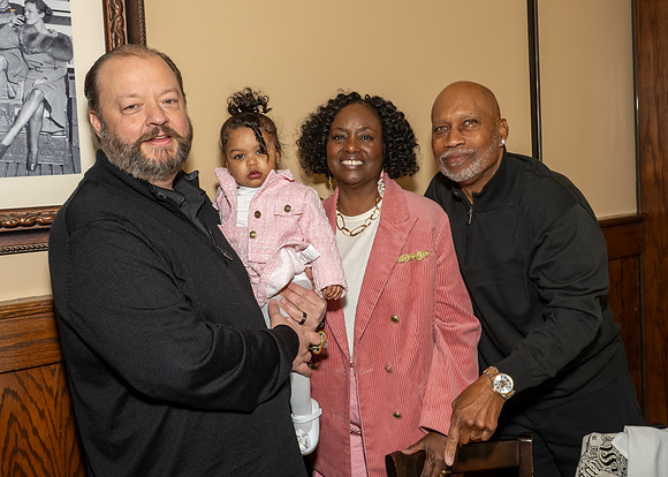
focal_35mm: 40
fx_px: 751
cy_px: 212
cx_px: 350
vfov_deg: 35.2
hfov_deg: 47.9
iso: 640
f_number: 8
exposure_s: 1/250
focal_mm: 23
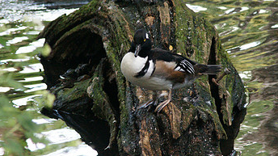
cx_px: 153
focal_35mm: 557
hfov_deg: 3.9
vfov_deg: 2.2
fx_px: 4103
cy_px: 71
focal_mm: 210
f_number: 8
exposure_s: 1/100
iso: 1600
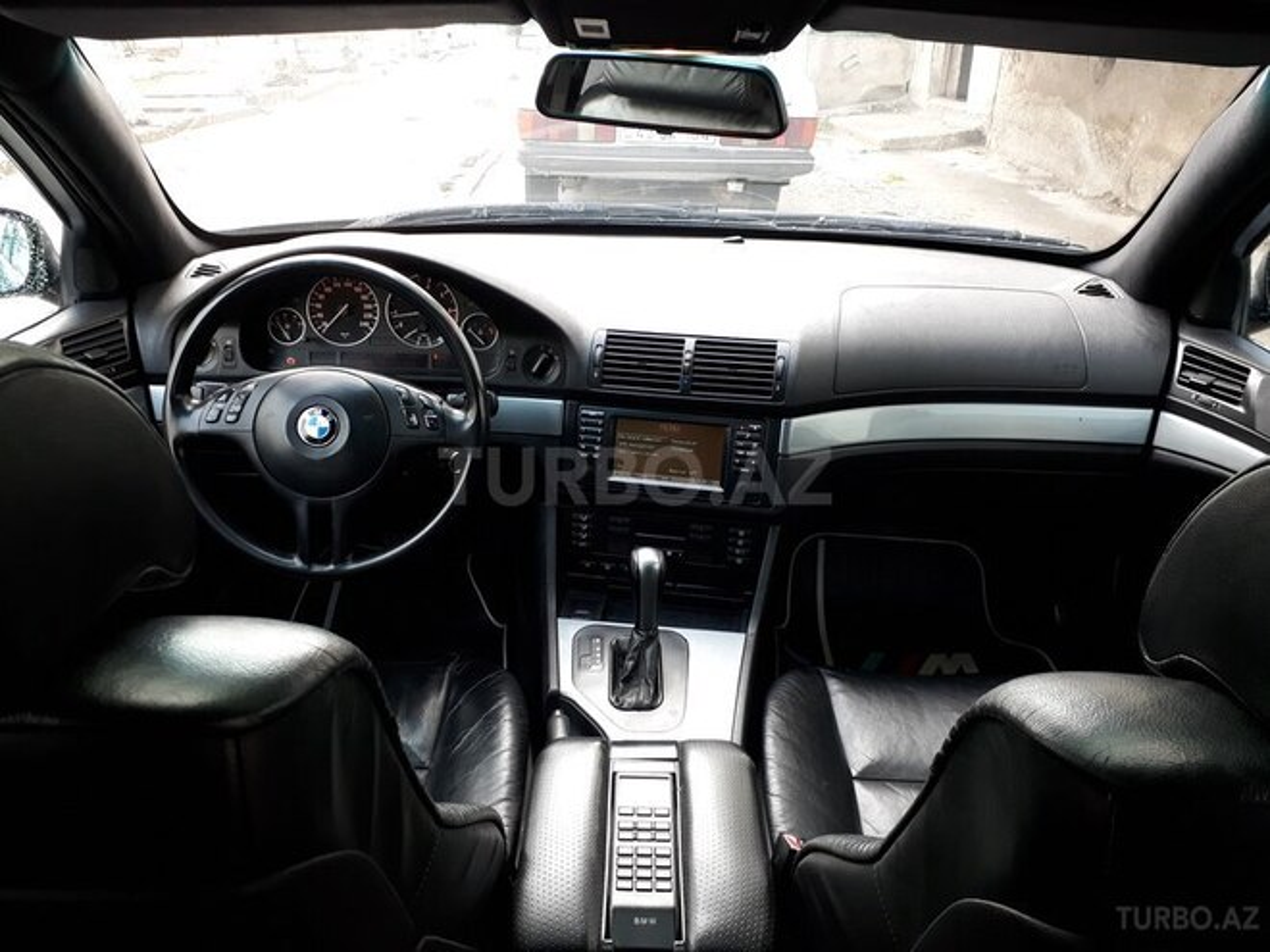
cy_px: 476
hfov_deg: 65.3
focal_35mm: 27
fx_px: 991
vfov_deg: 51.4
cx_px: 635
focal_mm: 3.6
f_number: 1.9
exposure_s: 1/33
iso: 50
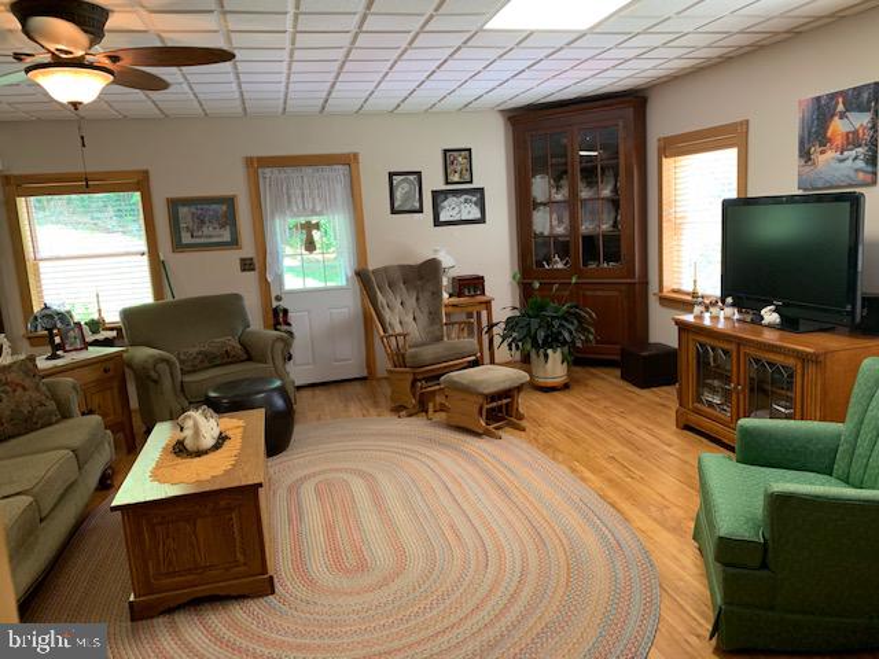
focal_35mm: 26
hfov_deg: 67.3
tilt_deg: -8.0
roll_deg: +3.8
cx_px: 440
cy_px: 330
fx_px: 660
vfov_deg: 53.1
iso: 125
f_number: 1.8
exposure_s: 1/60
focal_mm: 4.25
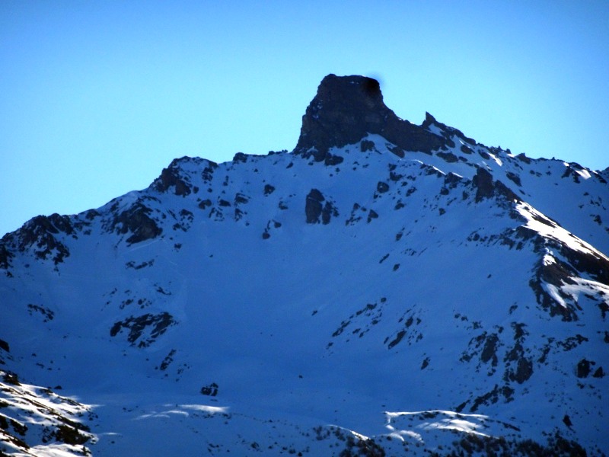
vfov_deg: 4.5
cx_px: 304
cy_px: 228
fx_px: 5876
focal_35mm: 334
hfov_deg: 5.9
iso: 80
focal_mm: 57.05
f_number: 6.3
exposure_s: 1/1000
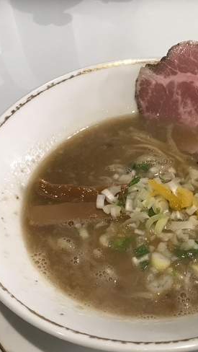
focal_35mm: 50
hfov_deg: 23.7
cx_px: 154
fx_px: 466
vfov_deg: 41.2
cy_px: 204
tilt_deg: -52.8
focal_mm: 3.99
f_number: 1.8
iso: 25
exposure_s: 1/30
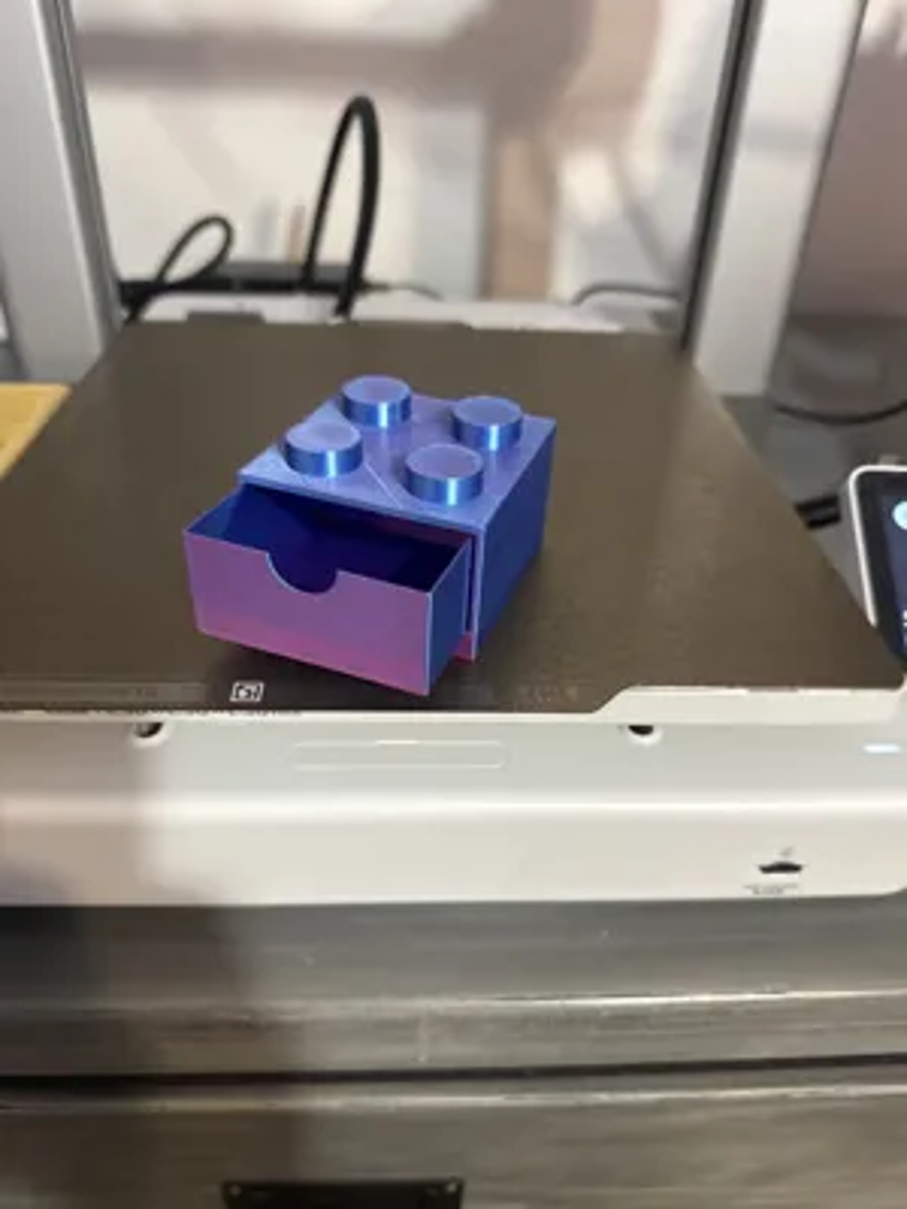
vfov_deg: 71.6
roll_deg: -2.3
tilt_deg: -35.5
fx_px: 838
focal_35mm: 24
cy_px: 604
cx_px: 454
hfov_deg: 56.8
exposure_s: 1/60
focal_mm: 6.86
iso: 500
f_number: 1.78
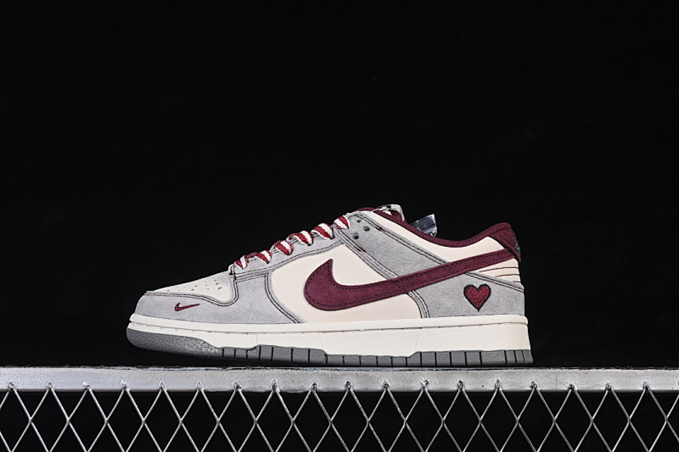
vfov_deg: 18.2
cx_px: 340
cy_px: 226
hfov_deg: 27.0
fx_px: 1414
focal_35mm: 75
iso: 160
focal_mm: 50
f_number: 8
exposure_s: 1/80
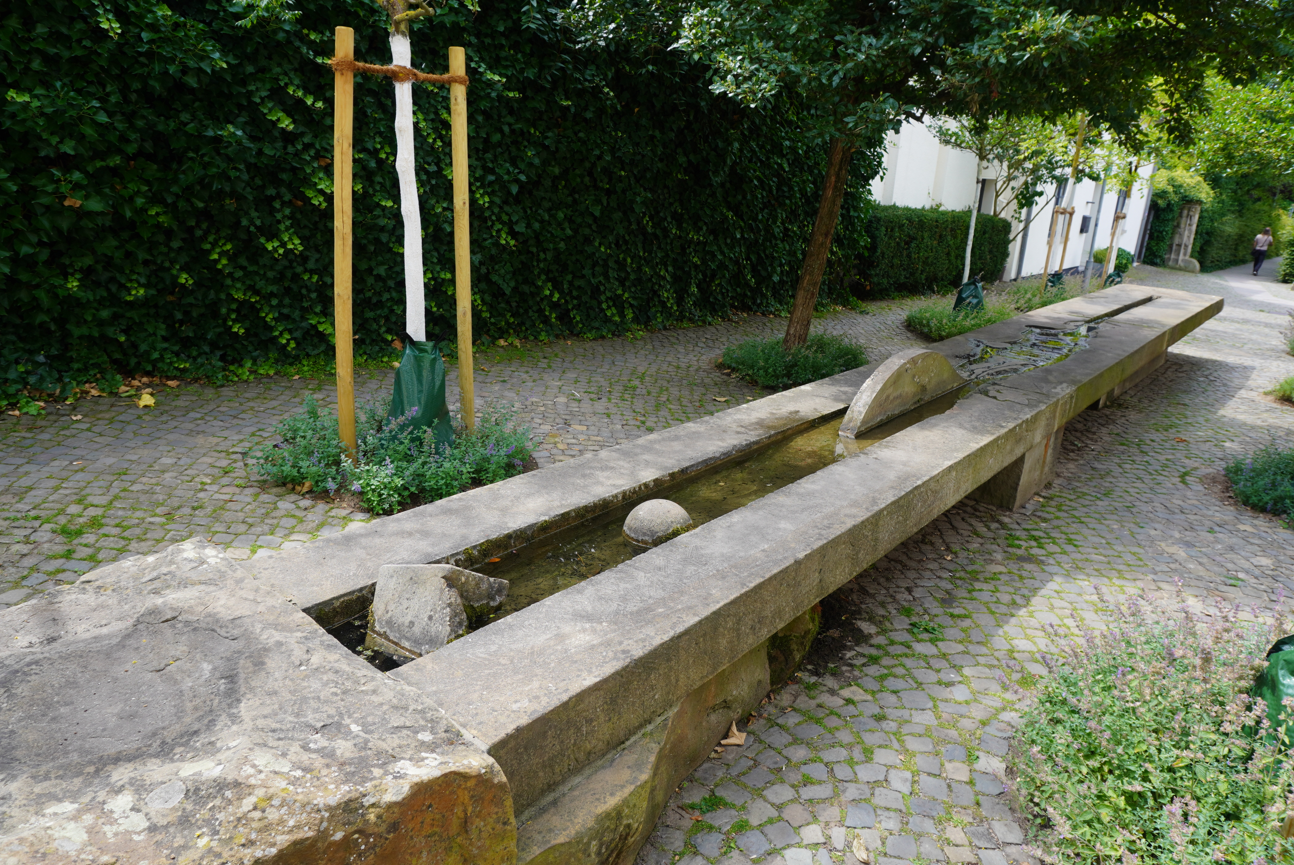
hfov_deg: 73.7
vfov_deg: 53.2
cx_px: 647
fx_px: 863
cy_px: 432
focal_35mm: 24
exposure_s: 1/100
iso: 100
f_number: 6.3
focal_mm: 16
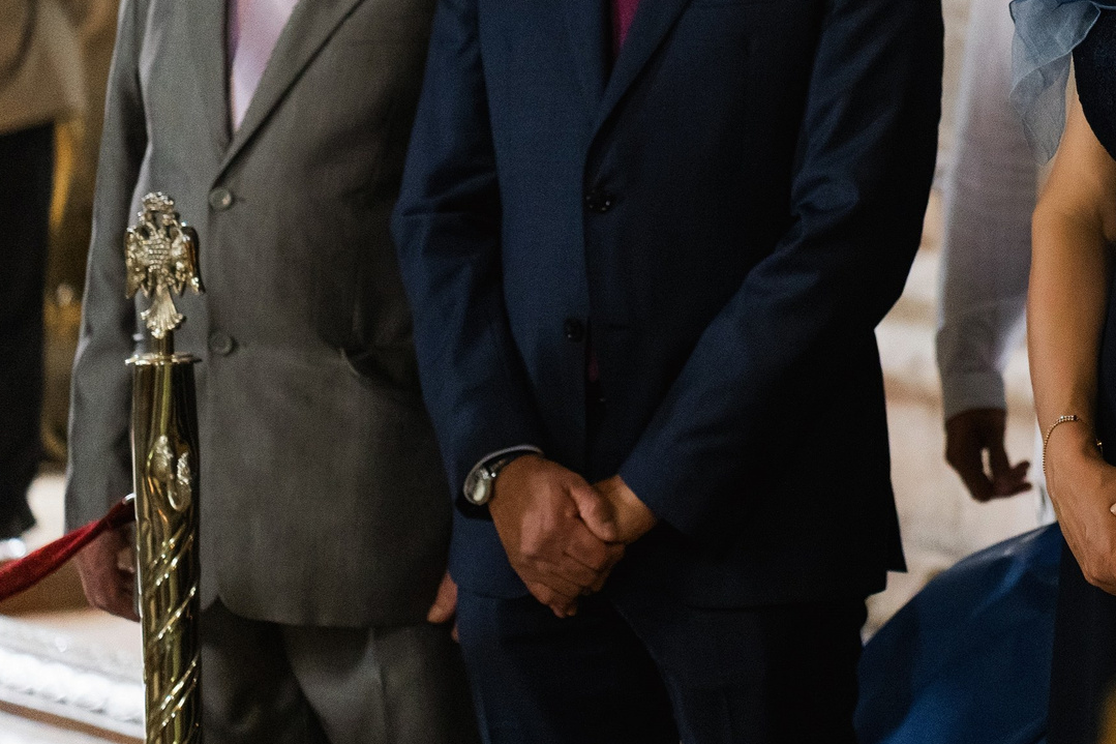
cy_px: 12
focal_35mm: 178
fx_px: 5517
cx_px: 1299
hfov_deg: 11.3
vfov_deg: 7.7
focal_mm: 75
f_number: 3.2
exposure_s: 1/100
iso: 4000
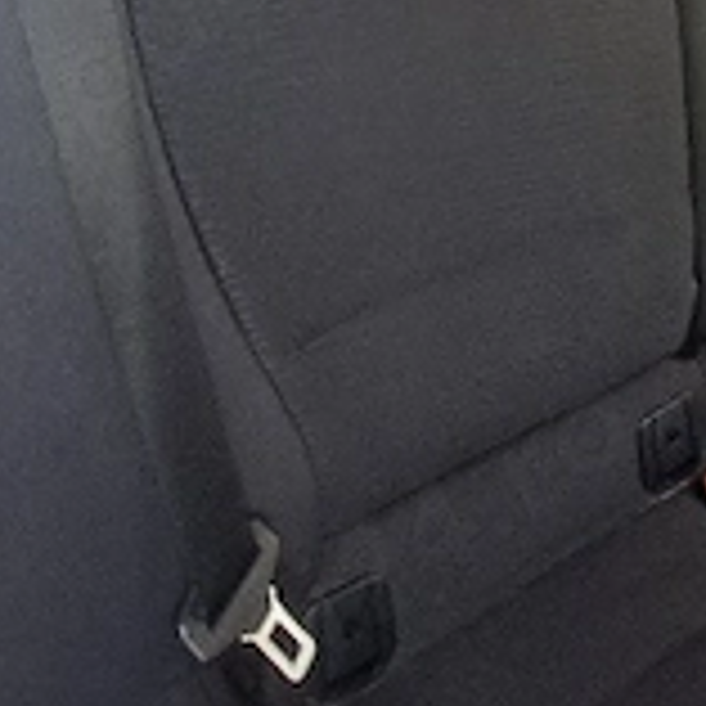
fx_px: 1015
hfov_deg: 37.5
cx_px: 517
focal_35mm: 44
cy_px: -72
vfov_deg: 33.4
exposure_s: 1/50
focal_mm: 1.74
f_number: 2.2
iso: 80
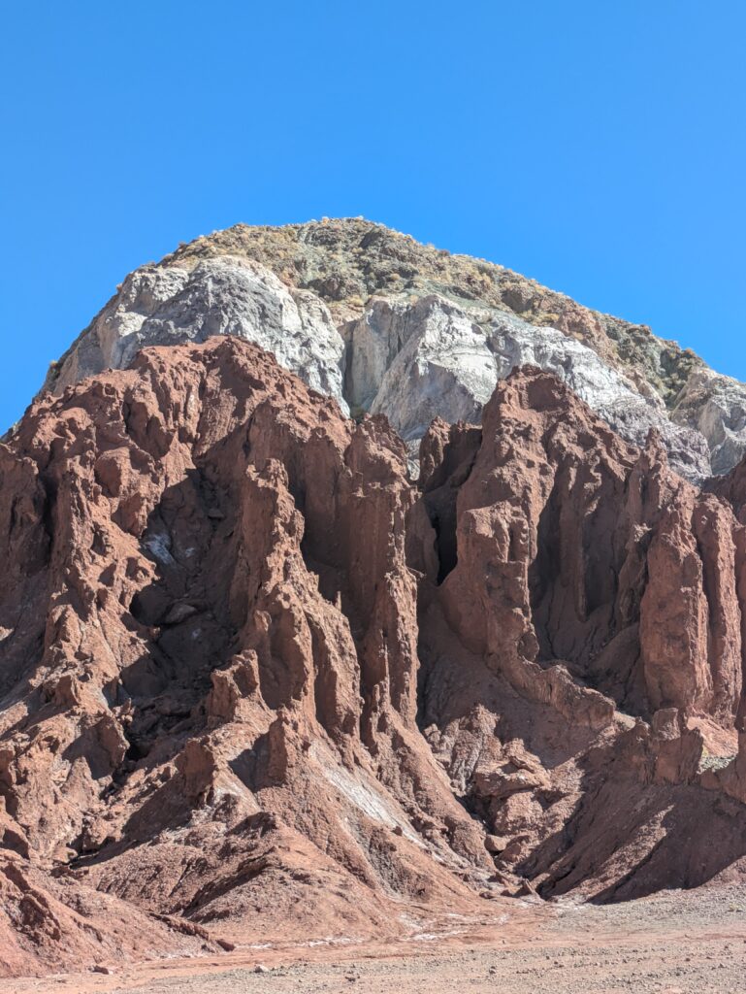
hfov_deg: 28.6
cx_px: 373
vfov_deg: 37.5
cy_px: 497
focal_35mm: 51
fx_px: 1464
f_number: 1.89
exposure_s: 1/1011
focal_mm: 5.43
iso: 46
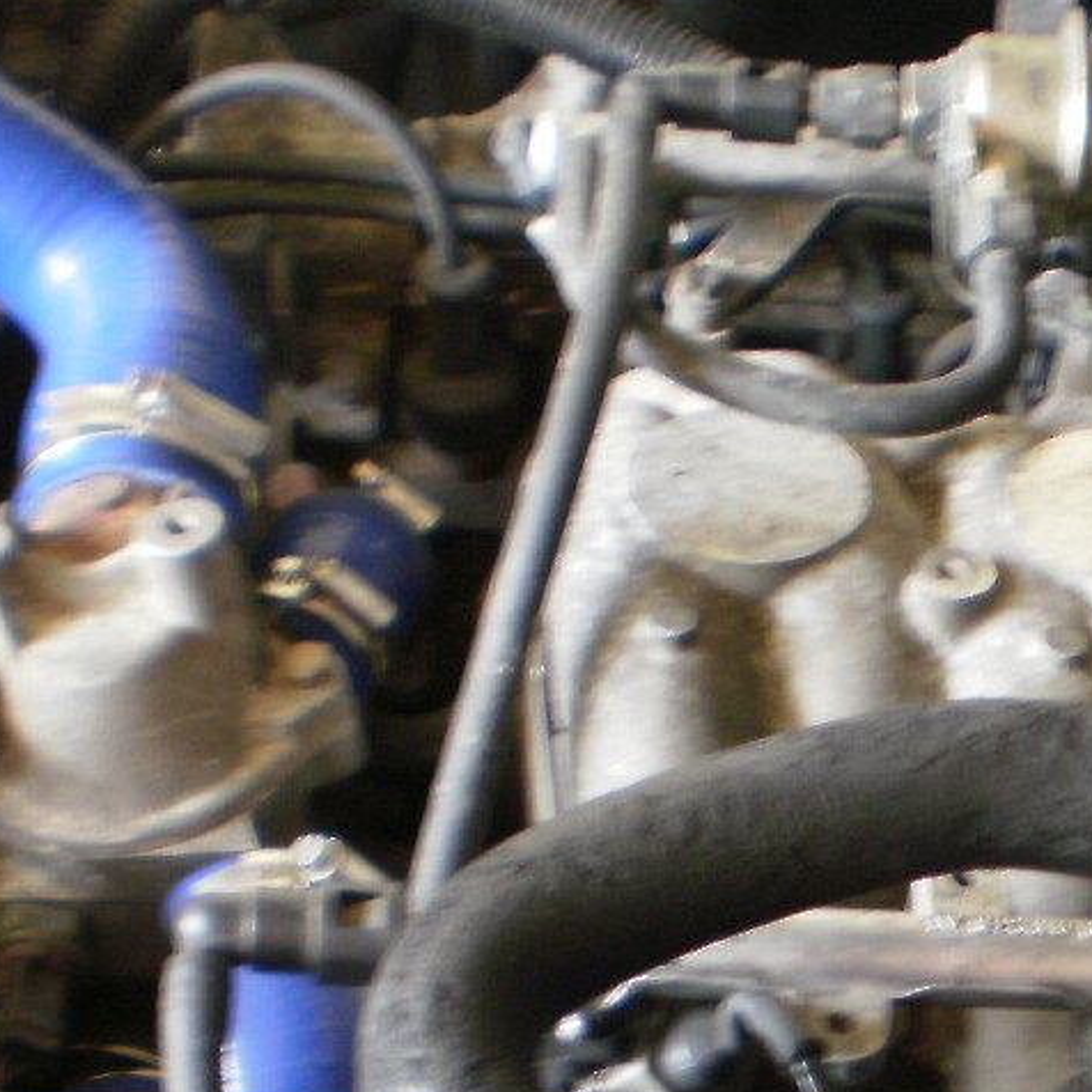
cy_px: 1064
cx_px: 1159
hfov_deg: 15.9
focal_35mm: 107
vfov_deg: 16.0
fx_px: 3819
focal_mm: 6.3
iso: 125
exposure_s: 1/10
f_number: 3.1
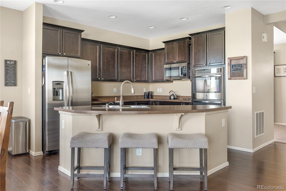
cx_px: 143
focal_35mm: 26
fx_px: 211
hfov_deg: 68.4
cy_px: 96
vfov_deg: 48.7
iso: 200
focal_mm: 26.5
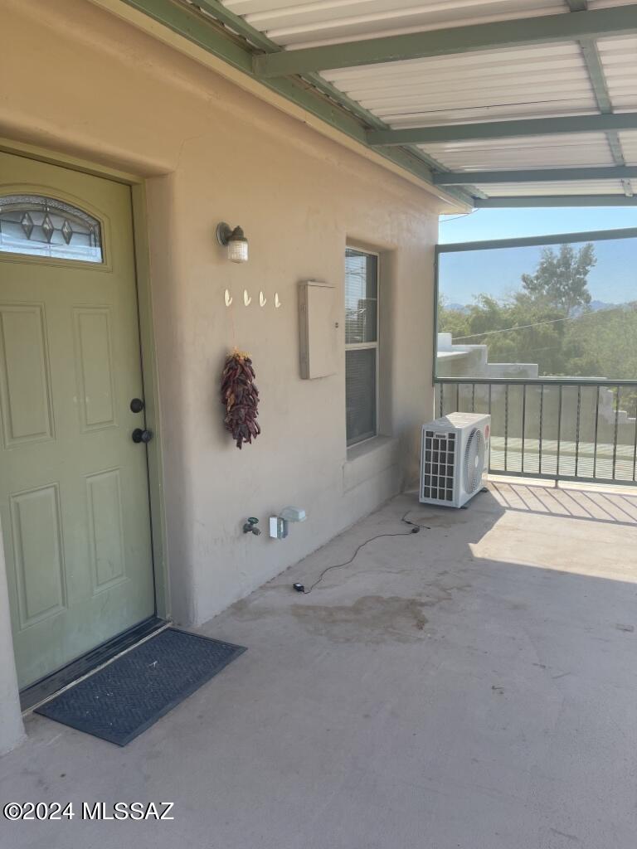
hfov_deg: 53.1
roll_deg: -0.1
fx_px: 638
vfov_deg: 67.3
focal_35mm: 26
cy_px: 424
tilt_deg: -7.0
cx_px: 318
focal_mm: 5.1
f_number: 1.6
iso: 50
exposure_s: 1/759
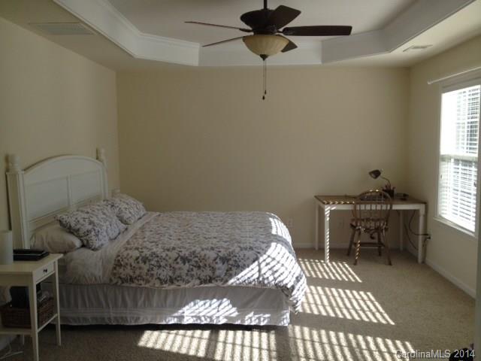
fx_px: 486
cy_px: 180
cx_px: 240
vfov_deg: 40.7
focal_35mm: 35
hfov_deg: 52.6
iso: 50
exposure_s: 1/336
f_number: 2.4
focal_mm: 4.28
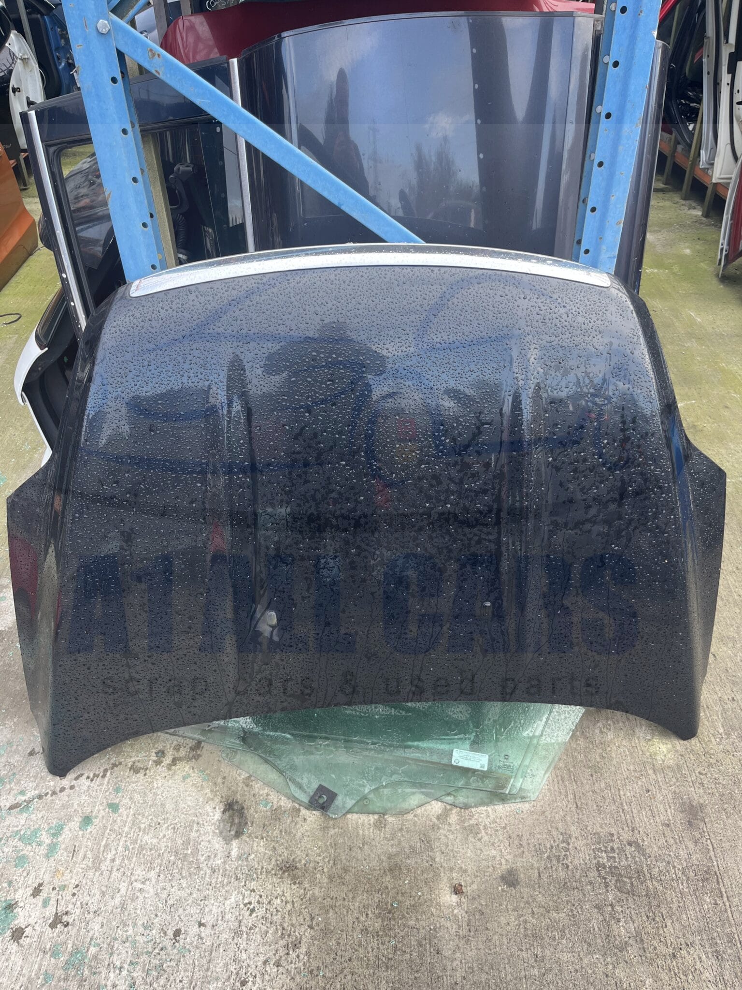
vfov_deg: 67.3
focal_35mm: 26
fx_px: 743
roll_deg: +1.4
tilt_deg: -37.7
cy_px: 495
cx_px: 371
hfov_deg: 53.1
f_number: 1.6
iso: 50
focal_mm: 5.1
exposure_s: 1/122
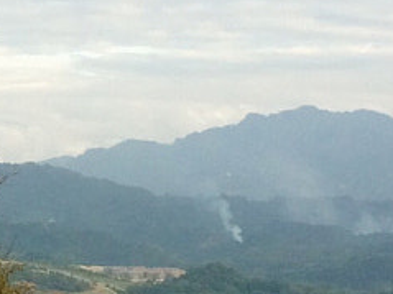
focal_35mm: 194
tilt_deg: +2.0
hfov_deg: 9.7
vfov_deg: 7.6
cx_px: -286
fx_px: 2201
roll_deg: +2.1
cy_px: 174
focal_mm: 4.15
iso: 32
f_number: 2.2
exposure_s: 1/190
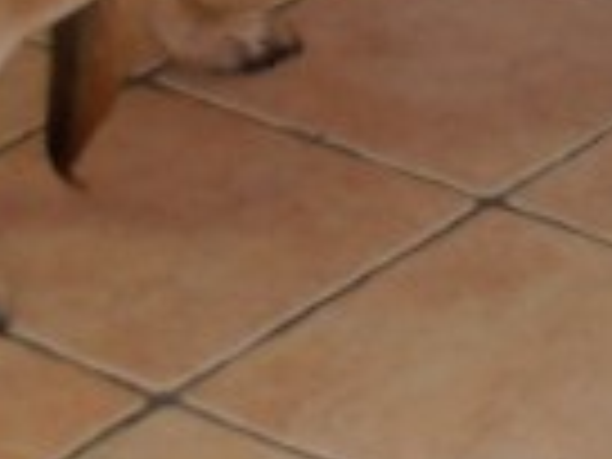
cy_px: -212
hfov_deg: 7.1
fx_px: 4880
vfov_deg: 5.3
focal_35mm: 276
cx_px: 731
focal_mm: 15.51
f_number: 5.1
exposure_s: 1/60
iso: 320
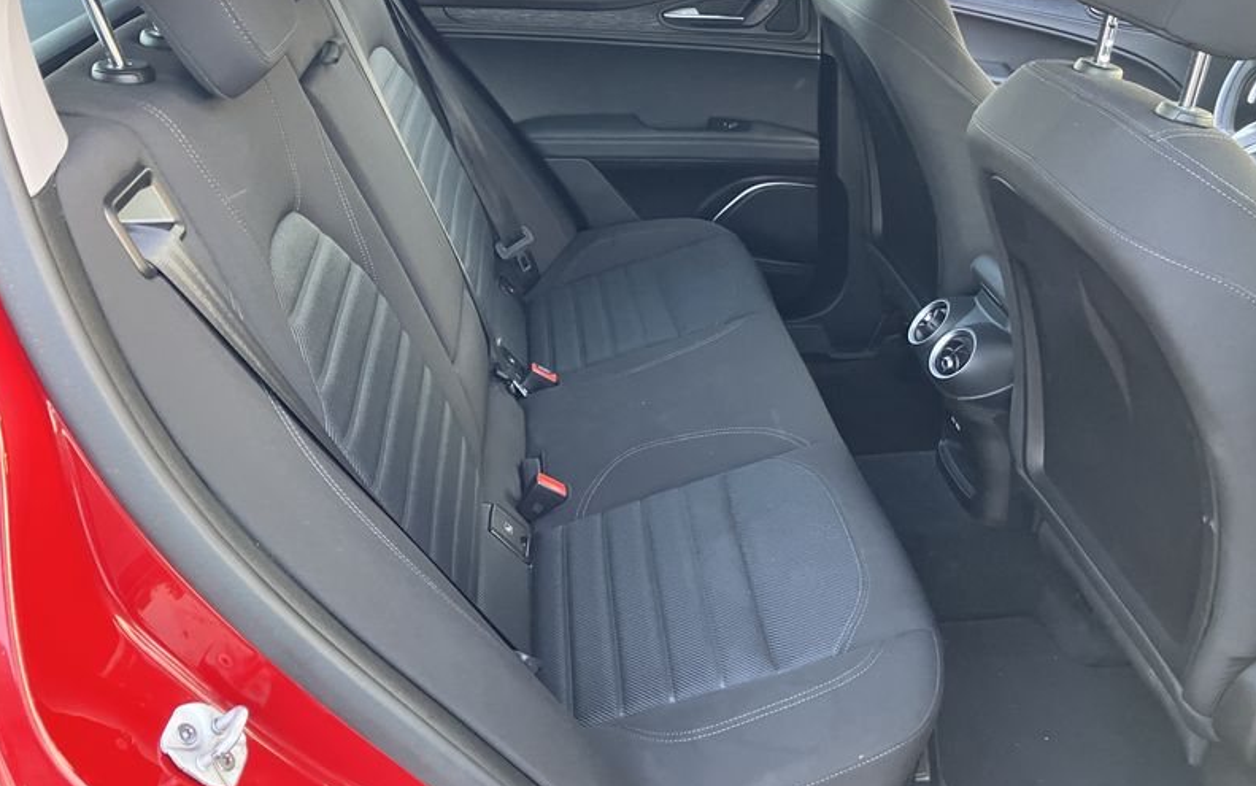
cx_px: 627
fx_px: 1027
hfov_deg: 62.9
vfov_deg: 41.8
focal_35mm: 30
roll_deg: -1.9
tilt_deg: -27.3
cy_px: 354
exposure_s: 1/56
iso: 320
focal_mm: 3.99
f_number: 1.8
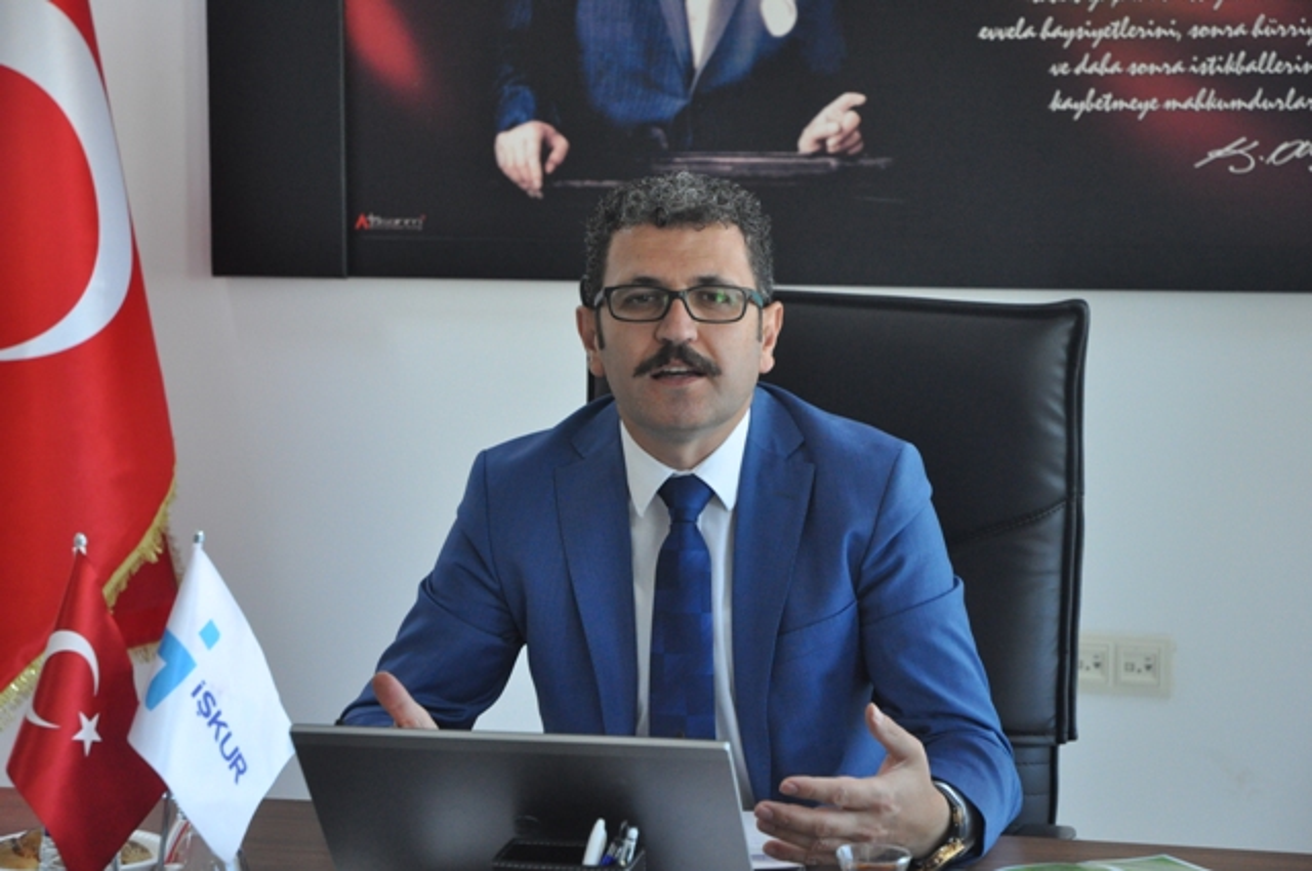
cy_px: 436
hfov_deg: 21.9
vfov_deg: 14.7
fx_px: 3385
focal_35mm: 93
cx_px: 656
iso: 1250
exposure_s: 1/125
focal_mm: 62
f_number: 4.5
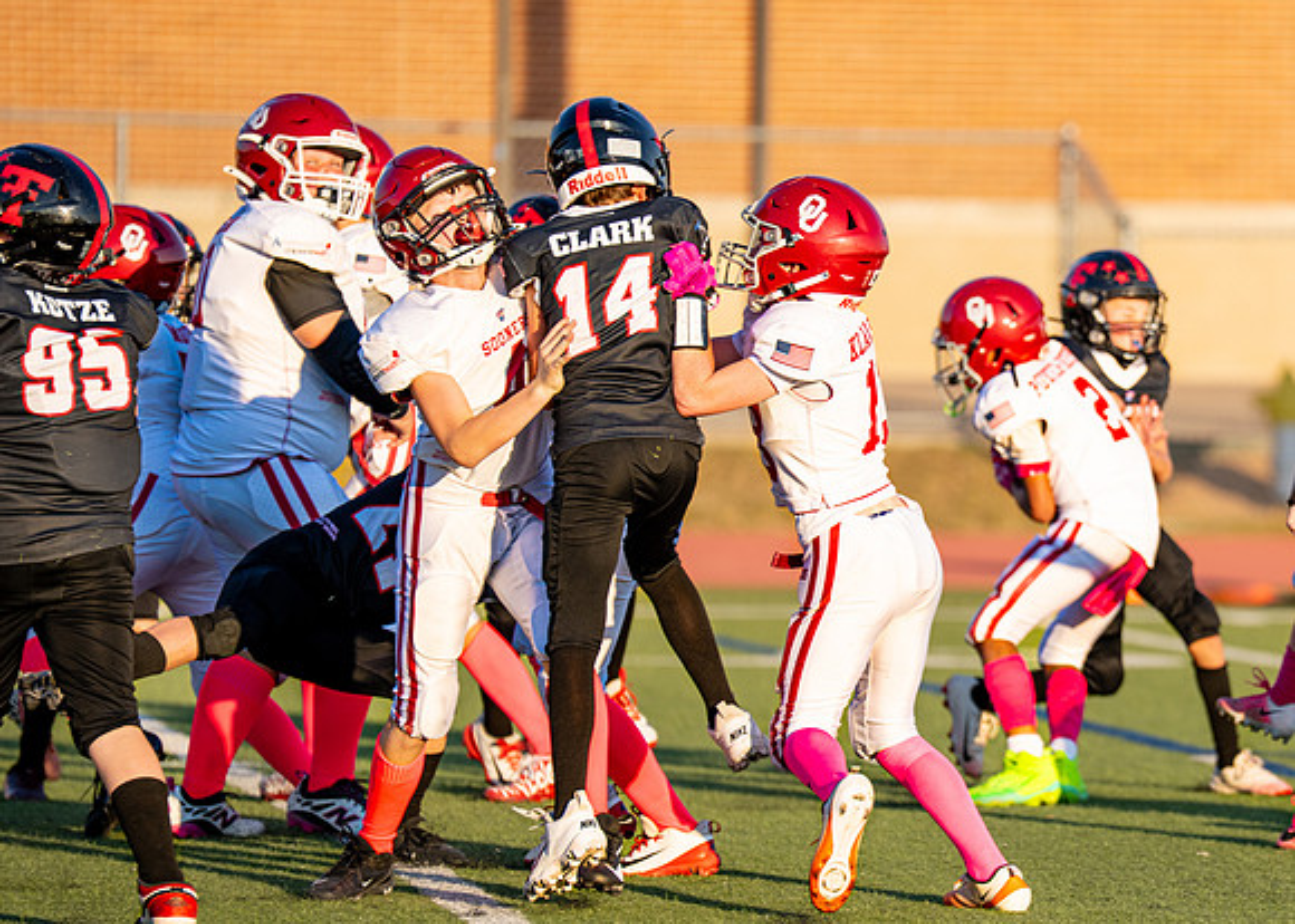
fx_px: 12065
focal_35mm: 328
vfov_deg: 4.4
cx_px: 1086
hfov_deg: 6.1
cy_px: 575
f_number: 2.8
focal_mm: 200
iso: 100
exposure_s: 1/1000
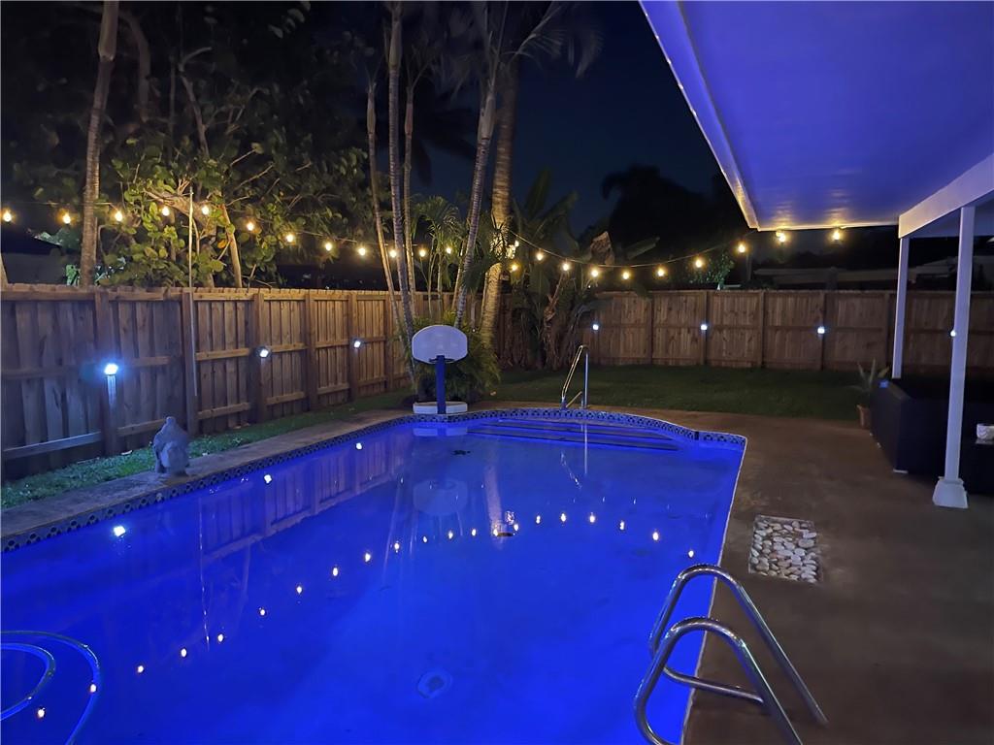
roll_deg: -1.3
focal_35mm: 26
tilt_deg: -5.2
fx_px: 747
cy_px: 372
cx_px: 497
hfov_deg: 67.3
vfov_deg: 53.1
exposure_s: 1/15
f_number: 1.6
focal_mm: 5.1
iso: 1250
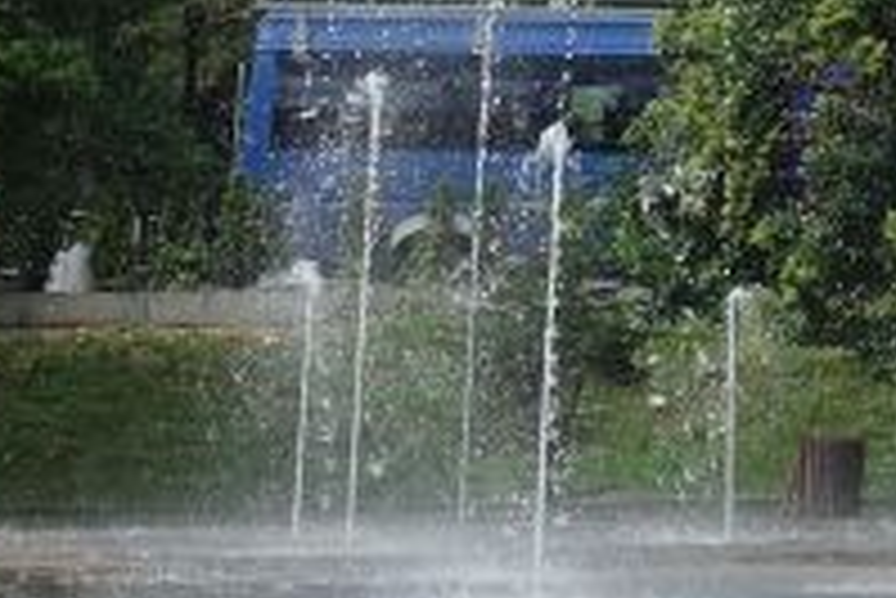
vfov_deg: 5.1
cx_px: 2076
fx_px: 6501
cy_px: -944
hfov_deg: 7.4
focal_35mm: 261
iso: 125
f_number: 5.6
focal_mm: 13.92
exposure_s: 1/320
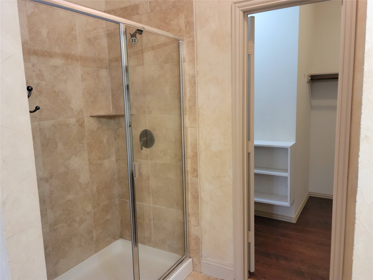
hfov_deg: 63.4
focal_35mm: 28
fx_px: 302
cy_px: 140
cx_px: 186
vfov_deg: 49.7
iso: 250
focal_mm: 5.9
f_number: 2
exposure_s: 1/40
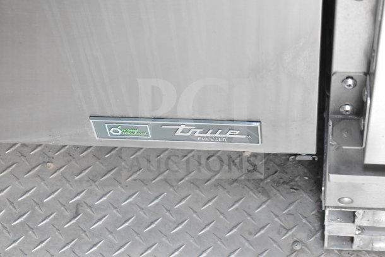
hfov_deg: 24.6
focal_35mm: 82
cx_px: 192
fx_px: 882
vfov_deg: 16.6
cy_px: 128
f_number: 5.6
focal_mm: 55
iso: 2200
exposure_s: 1/100
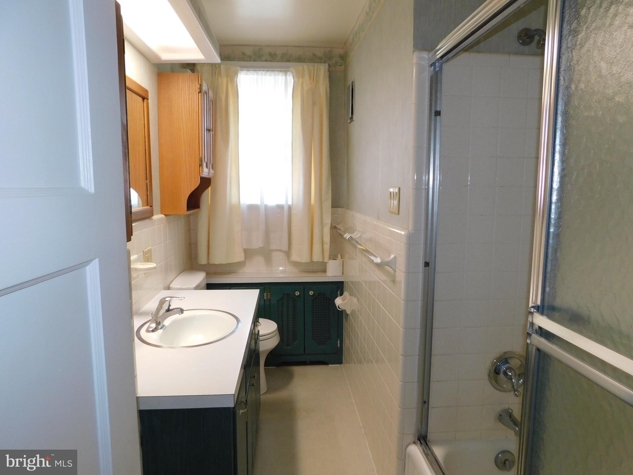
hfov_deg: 73.9
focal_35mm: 23
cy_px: 238
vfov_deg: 58.9
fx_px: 421
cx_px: 316
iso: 200
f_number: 3
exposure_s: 1/30
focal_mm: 4
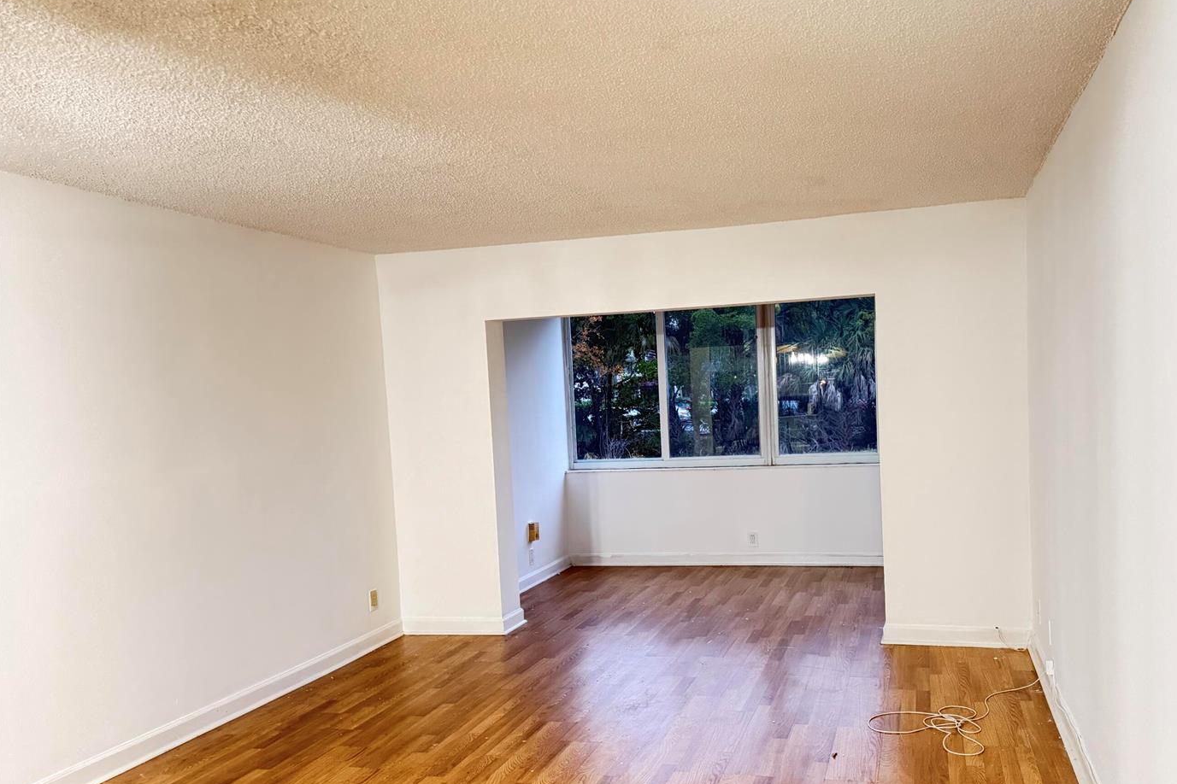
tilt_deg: -3.6
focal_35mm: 29
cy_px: 459
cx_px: 679
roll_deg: +2.7
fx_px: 948
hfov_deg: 63.3
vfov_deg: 44.8
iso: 800
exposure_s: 1/40
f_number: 1.78
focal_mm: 6.76
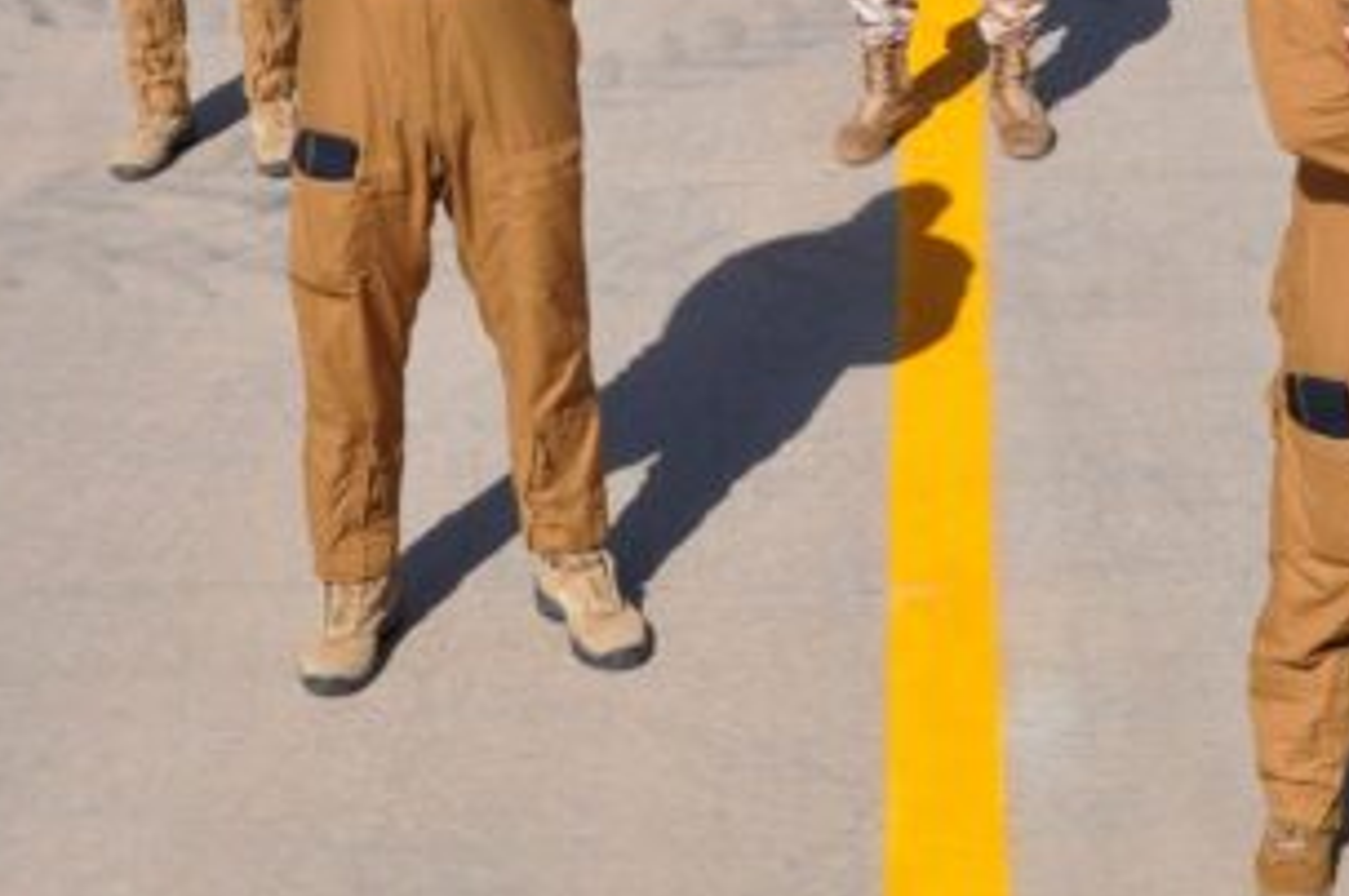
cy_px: -466
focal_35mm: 111
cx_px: 1167
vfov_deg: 11.8
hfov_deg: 18.2
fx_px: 4155
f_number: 13
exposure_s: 1/640
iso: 400
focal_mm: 22
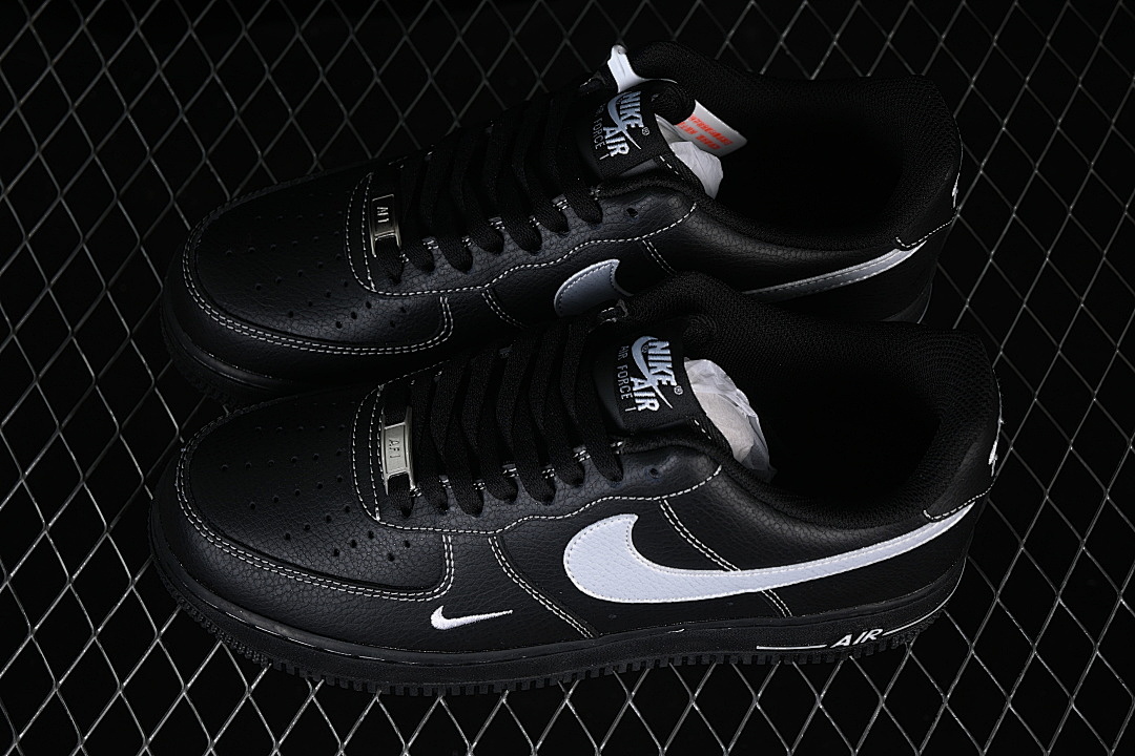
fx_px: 2364
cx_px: 568
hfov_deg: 27.0
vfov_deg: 18.2
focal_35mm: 75
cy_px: 378
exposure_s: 1/60
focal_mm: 50
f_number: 6.3
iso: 160
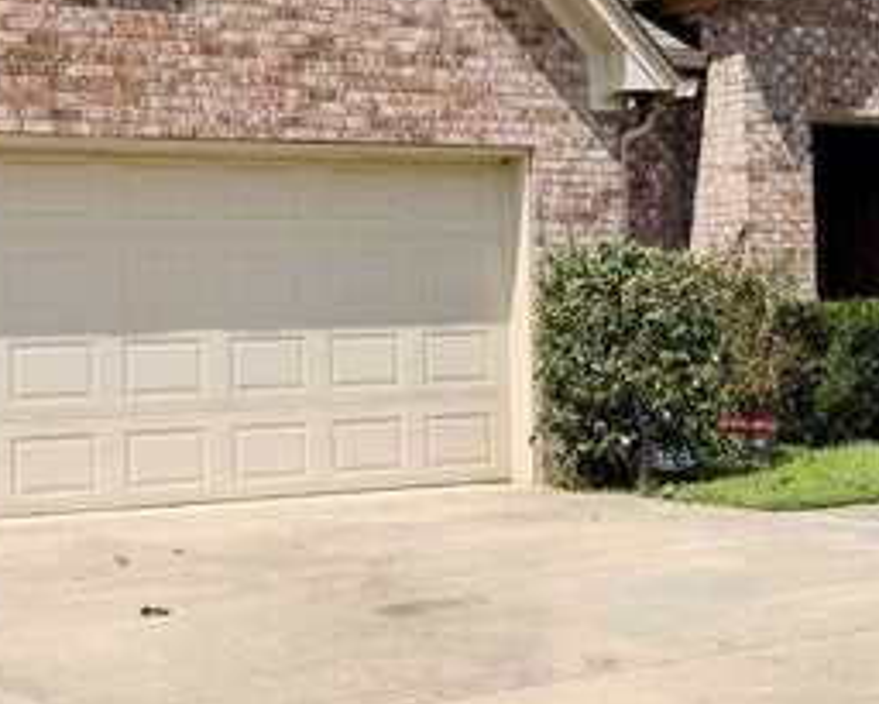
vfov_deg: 19.6
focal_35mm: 78
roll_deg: +0.1
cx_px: 591
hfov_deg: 24.3
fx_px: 2030
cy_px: 275
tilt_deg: +1.0
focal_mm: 6.76
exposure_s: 1/6173
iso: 80
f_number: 1.78
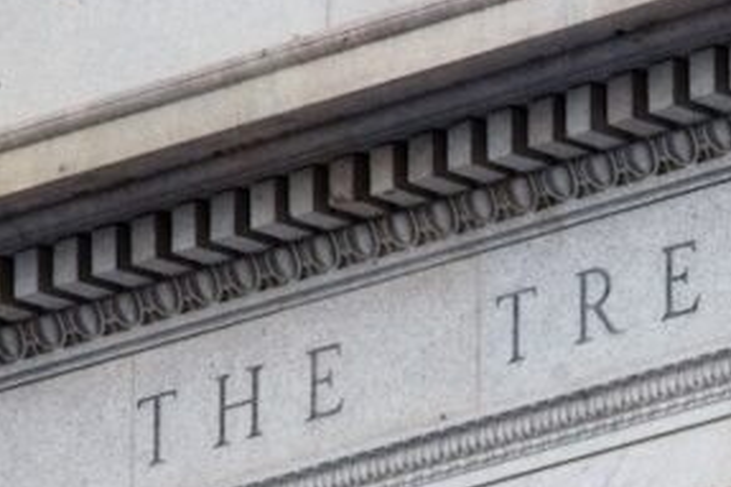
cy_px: 441
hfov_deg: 3.2
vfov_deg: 2.1
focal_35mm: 648
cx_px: 1217
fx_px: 13144
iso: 400
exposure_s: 1/400
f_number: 14
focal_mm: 125
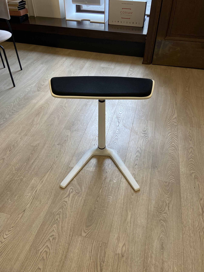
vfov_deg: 67.3
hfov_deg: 53.1
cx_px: 102
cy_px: 136
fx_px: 204
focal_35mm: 26
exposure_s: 1/60
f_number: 1.8
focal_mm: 4.25
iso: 250
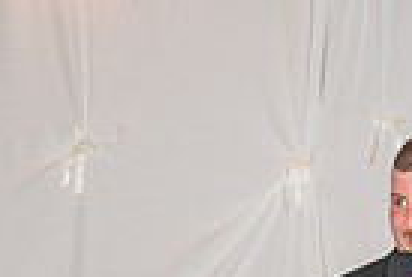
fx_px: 3395
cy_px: 559
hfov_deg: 6.9
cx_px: 508
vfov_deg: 4.6
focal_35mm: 296
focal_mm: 70
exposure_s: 1/125
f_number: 2.8
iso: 800
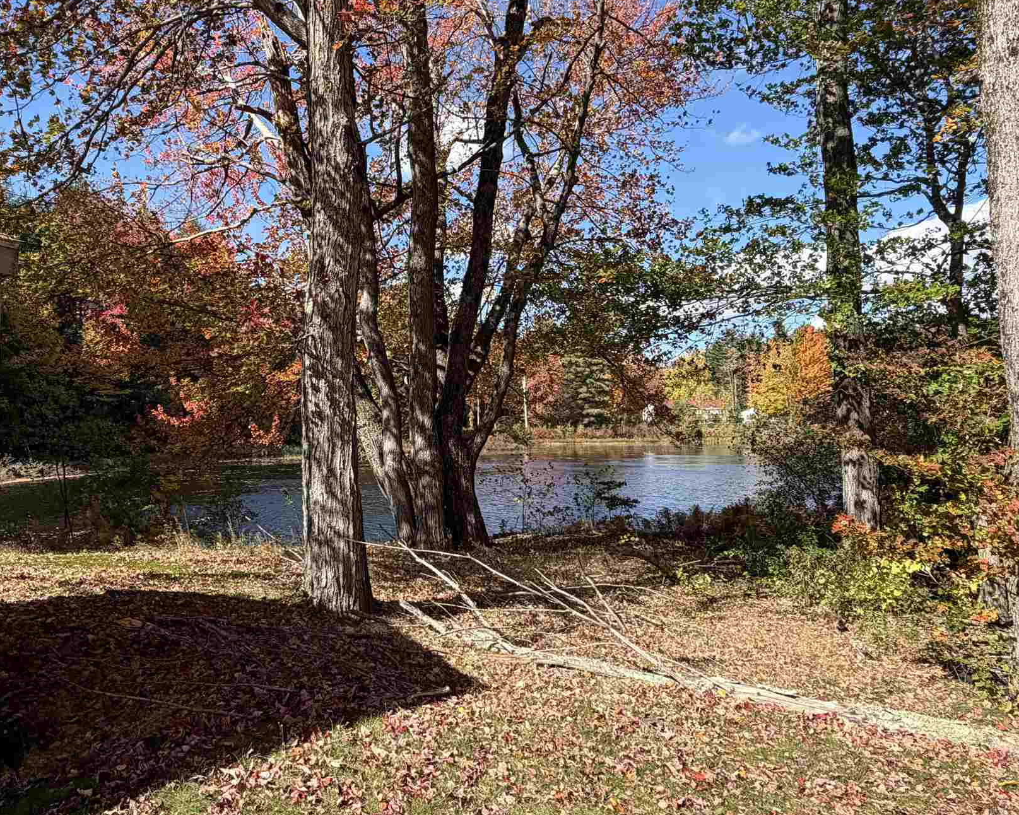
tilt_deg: +3.2
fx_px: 784
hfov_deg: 65.6
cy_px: 384
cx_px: 423
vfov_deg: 54.9
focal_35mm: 26
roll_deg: +0.6
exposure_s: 1/607
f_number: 2.2
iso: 40
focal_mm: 2.22
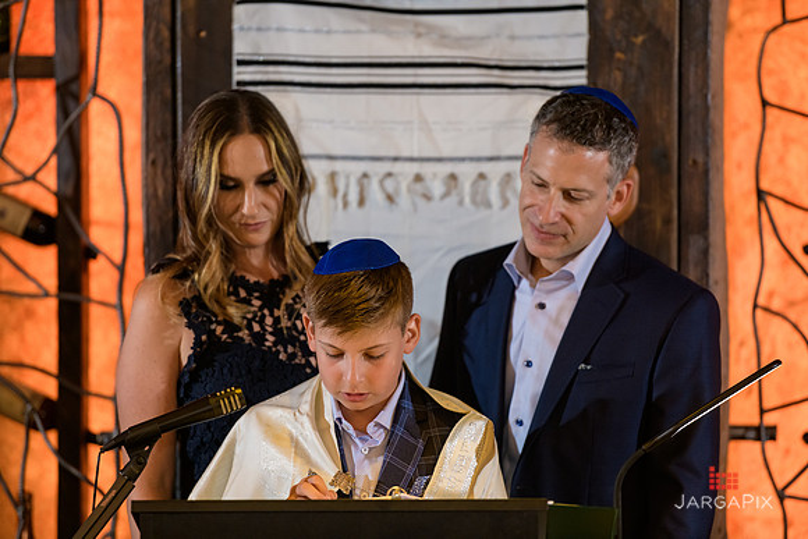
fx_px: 4490
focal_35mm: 200
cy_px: 270
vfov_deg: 6.9
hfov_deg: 10.3
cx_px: 404
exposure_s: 1/125
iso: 1600
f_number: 3.2
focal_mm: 200
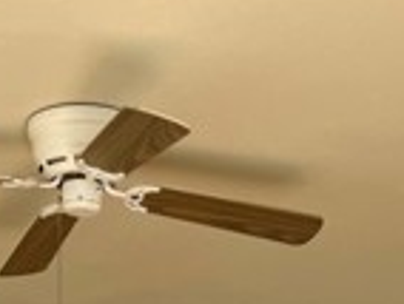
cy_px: 659
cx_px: 97
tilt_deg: -0.6
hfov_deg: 16.7
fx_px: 1368
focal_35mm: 117
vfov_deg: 11.2
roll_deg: -0.2
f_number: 1.5
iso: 40
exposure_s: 1/220
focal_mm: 5.7
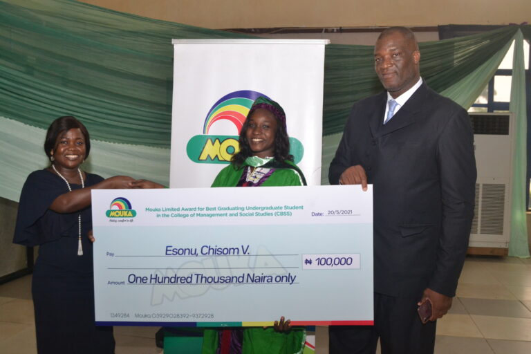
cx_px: 266
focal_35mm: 34
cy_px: 177
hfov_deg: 55.1
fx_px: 509
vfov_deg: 38.4
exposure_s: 1/160
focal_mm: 23
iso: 1600
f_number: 6.3
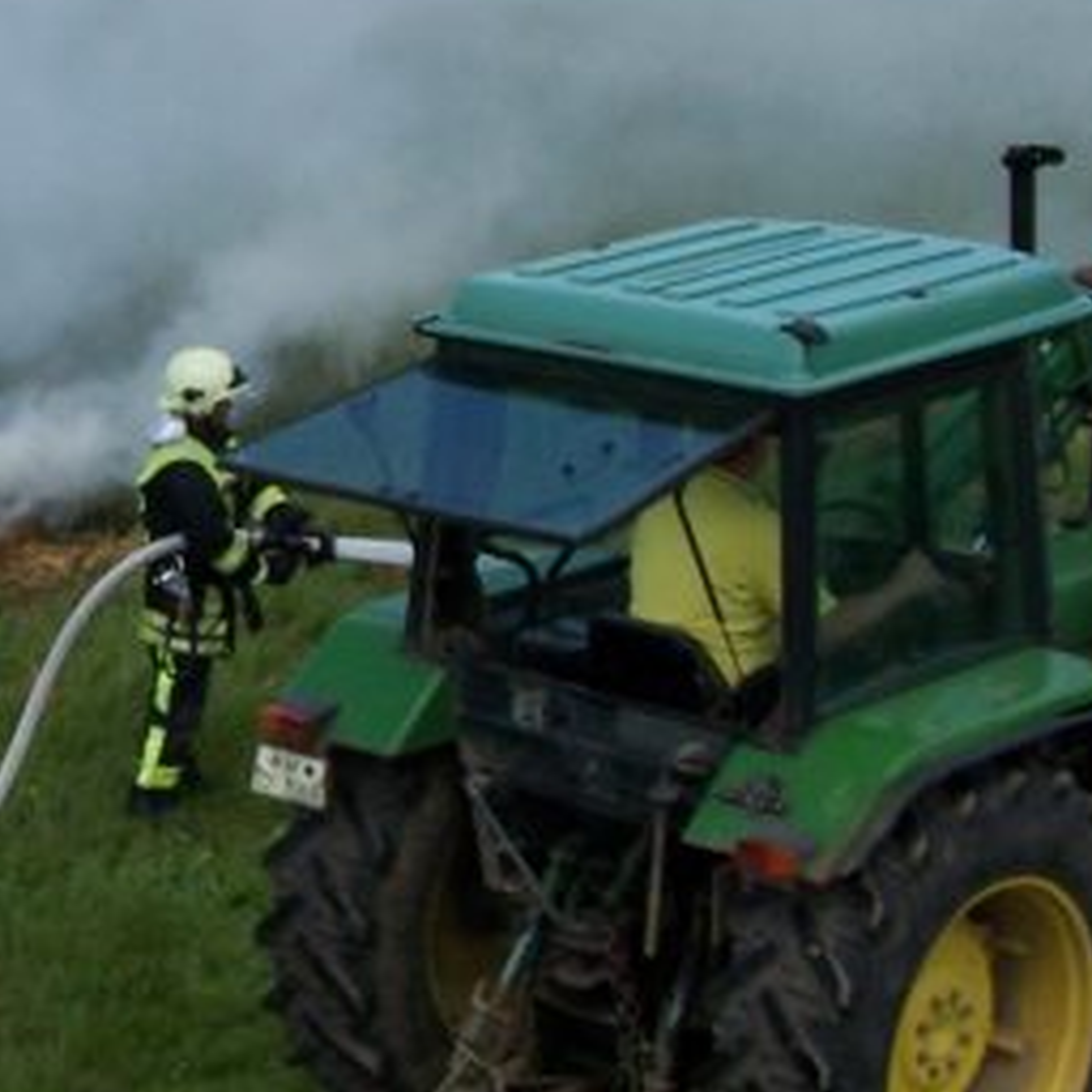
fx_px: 3747
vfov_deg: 16.5
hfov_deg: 16.4
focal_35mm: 105
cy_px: 328
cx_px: 132
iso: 80
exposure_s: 1/640
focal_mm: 6.3
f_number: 4
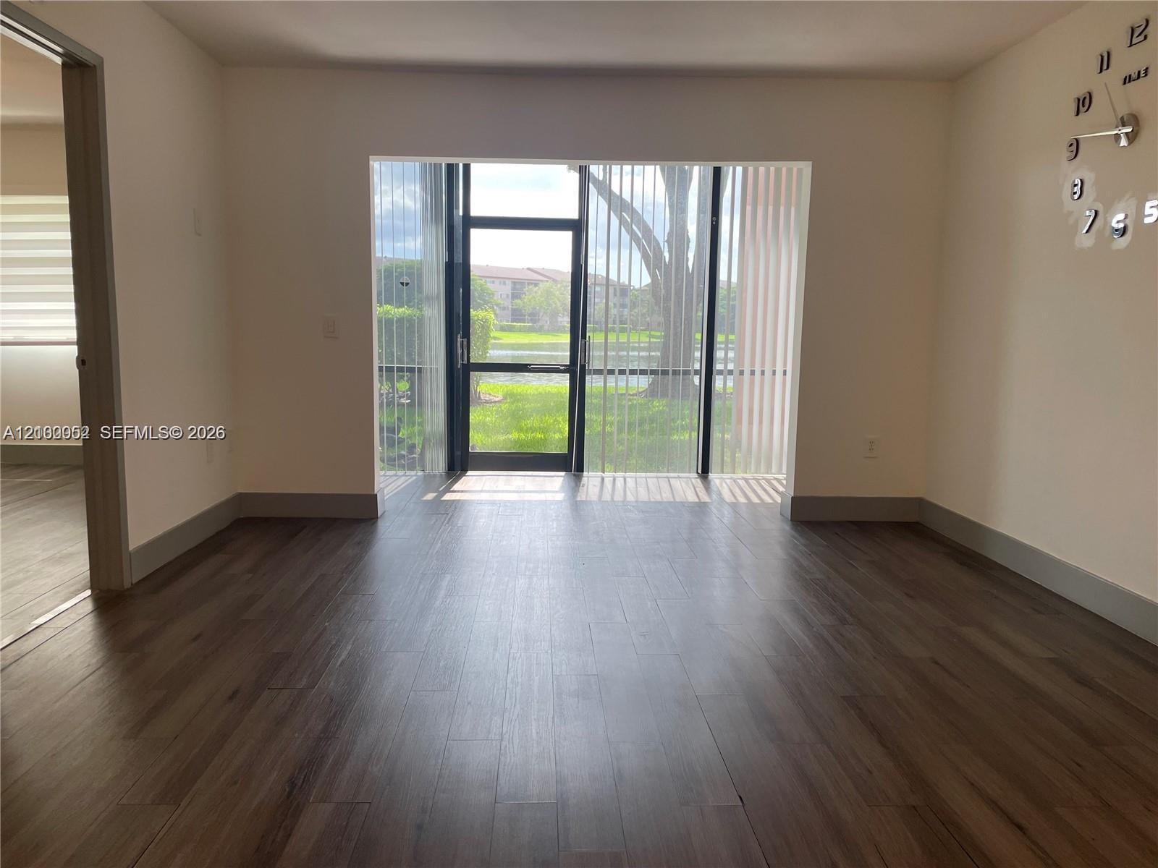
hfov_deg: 67.3
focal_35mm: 26
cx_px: 579
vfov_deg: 53.1
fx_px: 870
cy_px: 434
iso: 32
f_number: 1.6
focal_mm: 4.2
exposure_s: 1/171
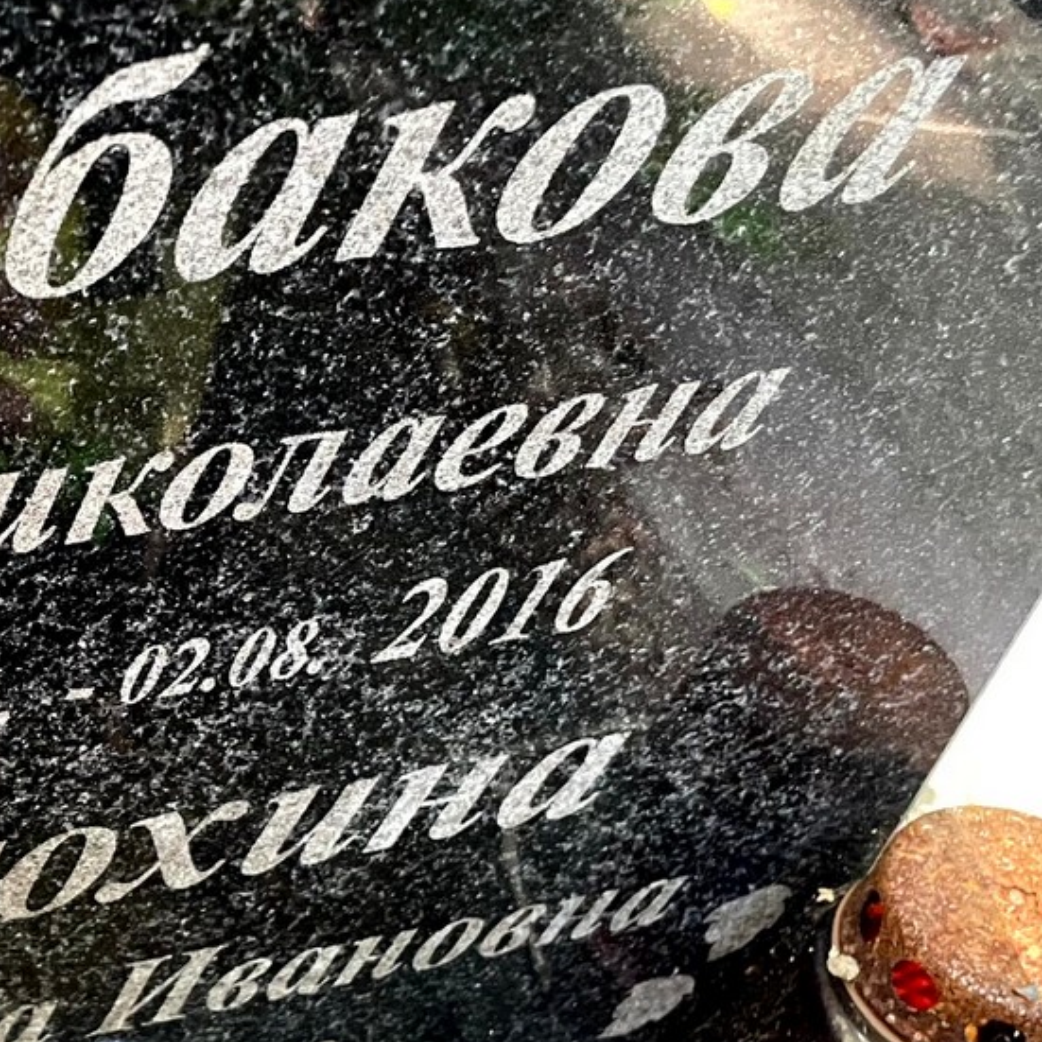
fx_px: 2043
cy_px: 722
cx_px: -18
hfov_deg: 26.9
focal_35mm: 60
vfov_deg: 28.4
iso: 400
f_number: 1.6
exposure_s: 1/60
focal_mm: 4.2
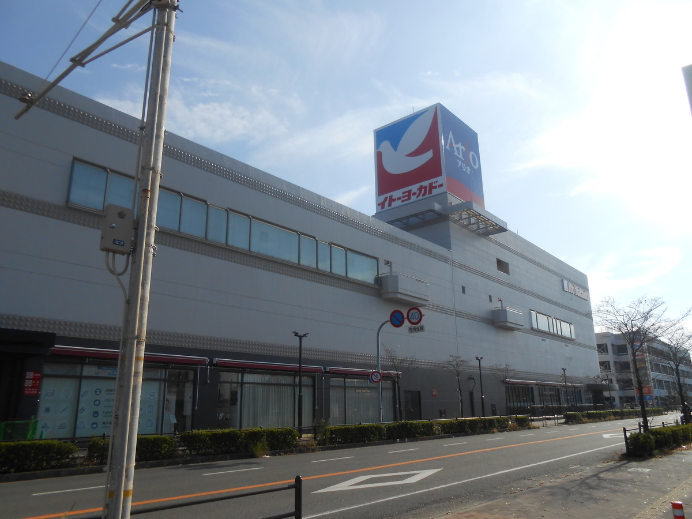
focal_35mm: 26
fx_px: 520
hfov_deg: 67.3
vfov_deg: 53.1
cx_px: 346
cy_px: 260
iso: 80
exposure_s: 1/1250
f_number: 3.5
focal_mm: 4.6
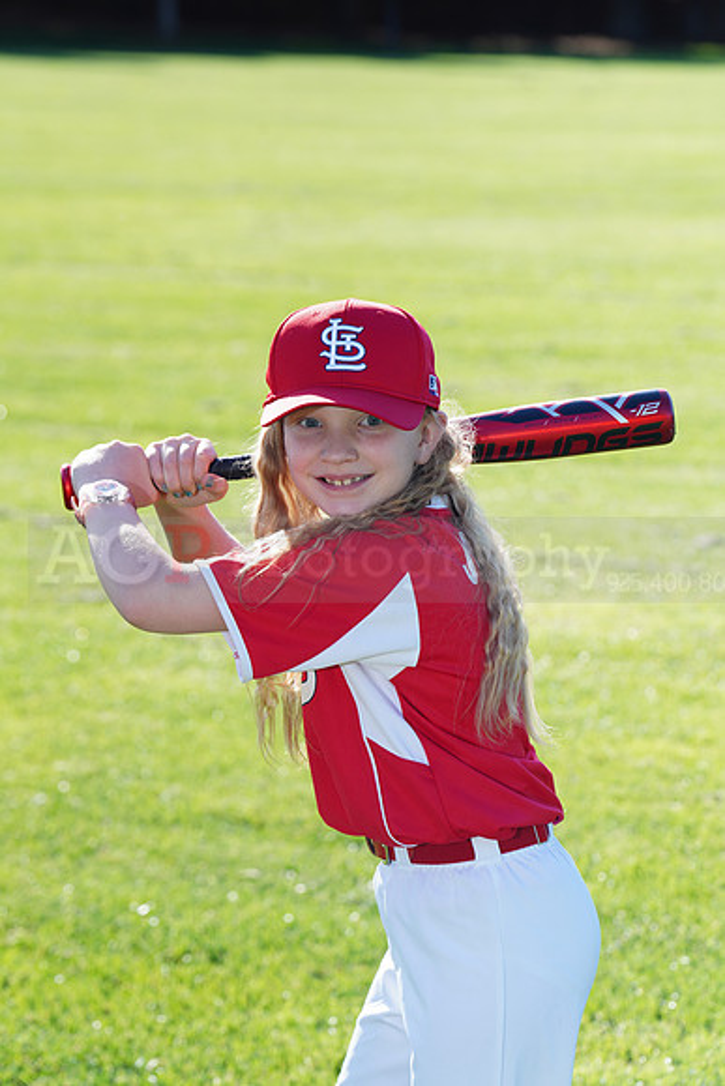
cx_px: 362
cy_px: 543
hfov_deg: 8.4
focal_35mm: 164
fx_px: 4951
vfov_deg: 12.5
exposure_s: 1/200
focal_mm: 164
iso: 200
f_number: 8
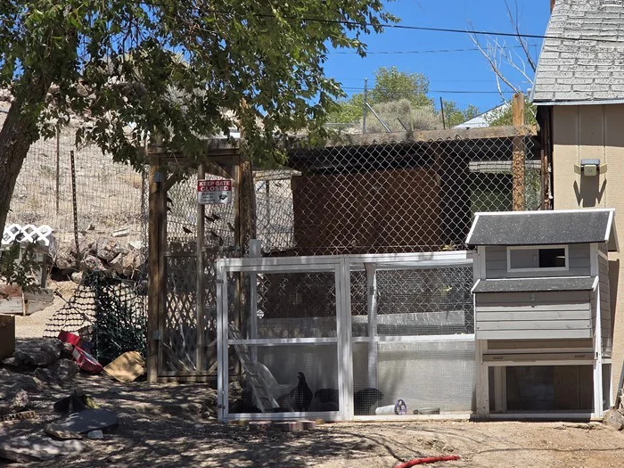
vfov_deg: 14.6
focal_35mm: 101
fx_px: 1821
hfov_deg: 19.4
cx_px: 404
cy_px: 158
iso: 50
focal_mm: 7.9
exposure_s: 1/1936
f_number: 2.4
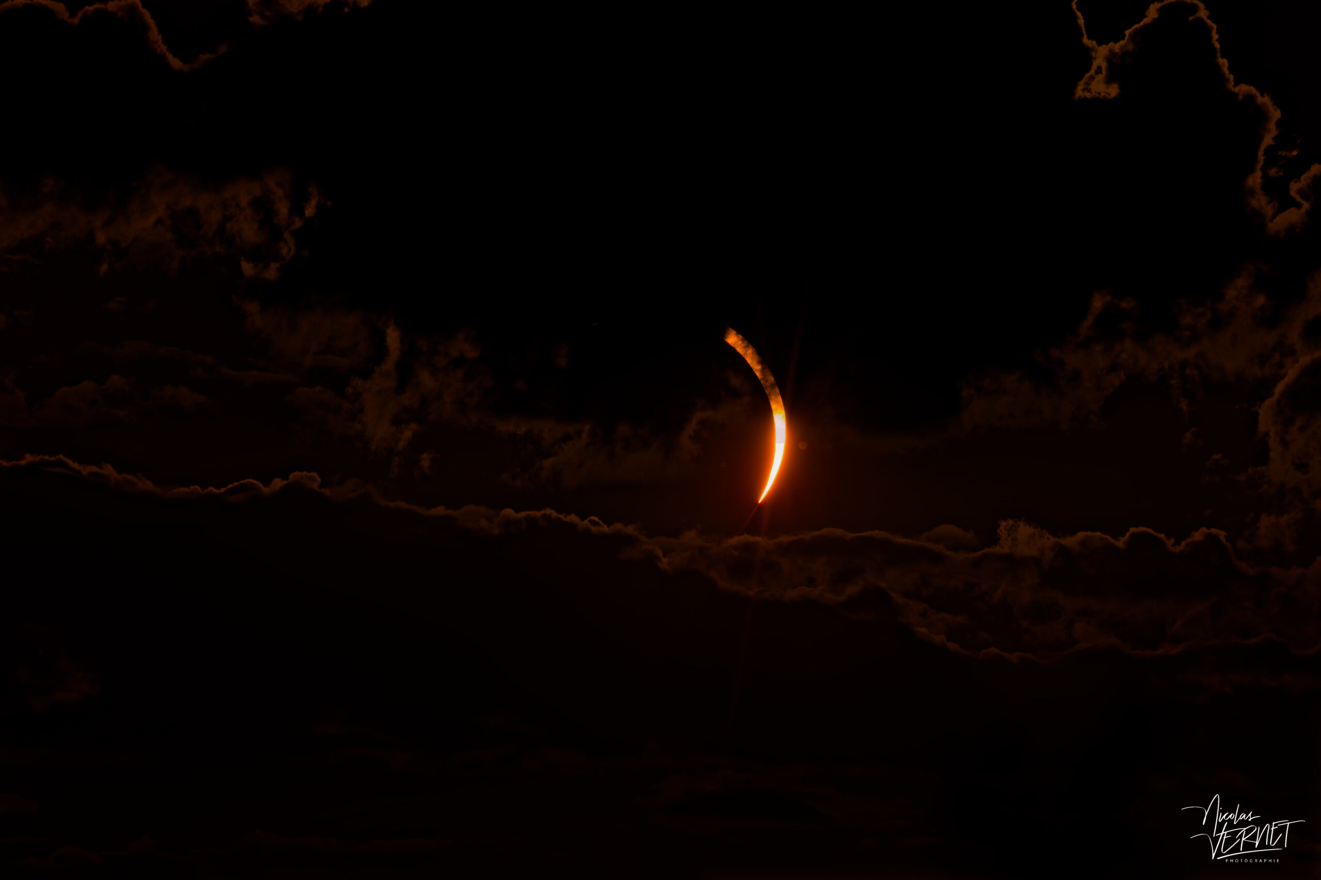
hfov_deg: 2.8
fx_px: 27515
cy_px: 440
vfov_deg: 1.8
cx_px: 660
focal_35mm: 750
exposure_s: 1/1000
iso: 100
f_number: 14
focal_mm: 500
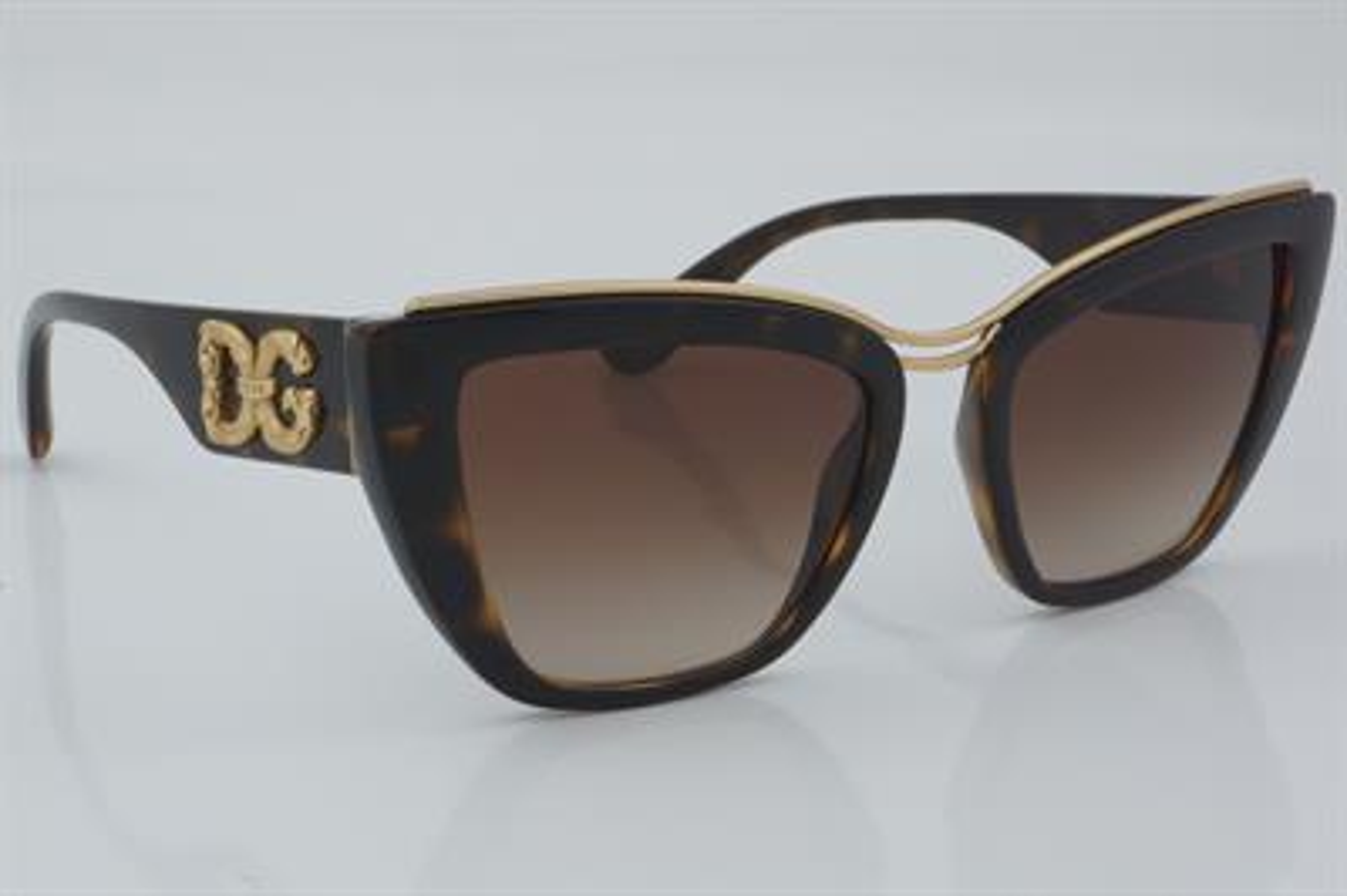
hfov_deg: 24.6
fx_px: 3084
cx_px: 674
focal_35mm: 82
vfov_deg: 16.5
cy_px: 448
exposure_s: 1/4
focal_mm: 55
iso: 100
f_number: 32
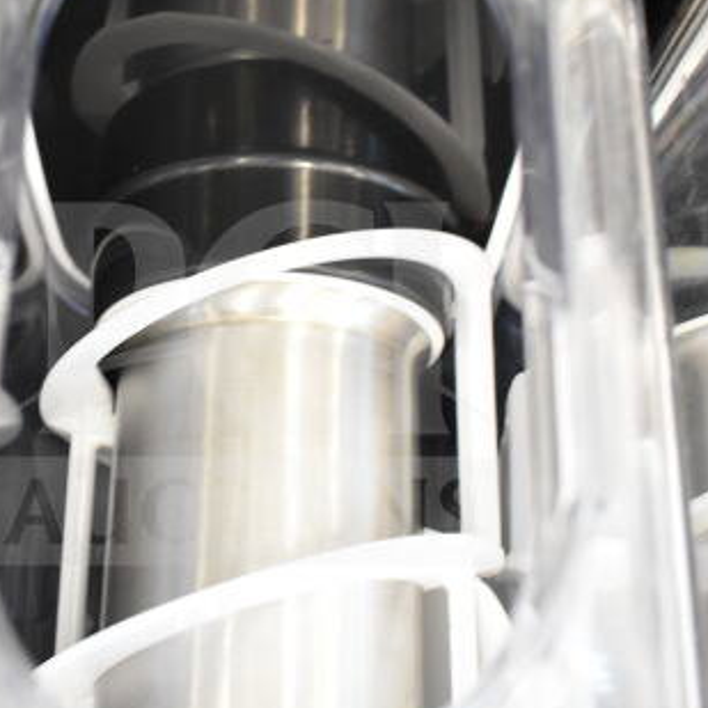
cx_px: 243
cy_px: 384
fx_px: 1223
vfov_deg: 32.3
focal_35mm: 53
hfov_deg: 32.1
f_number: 3.8
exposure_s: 1/40
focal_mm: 21
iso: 1600
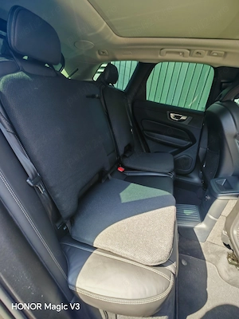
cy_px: 160
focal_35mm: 16
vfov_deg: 94.5
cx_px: 120
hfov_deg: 78.1
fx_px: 147
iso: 50
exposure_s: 1/50
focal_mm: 1.96
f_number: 2.2
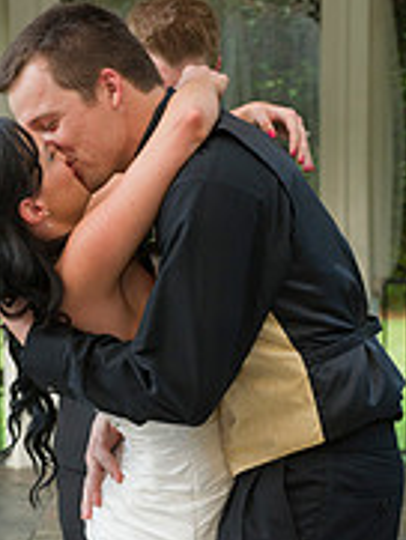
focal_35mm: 148
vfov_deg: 13.2
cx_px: 175
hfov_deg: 10.0
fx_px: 2312
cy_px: 474
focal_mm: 62
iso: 800
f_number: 5
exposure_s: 1/125
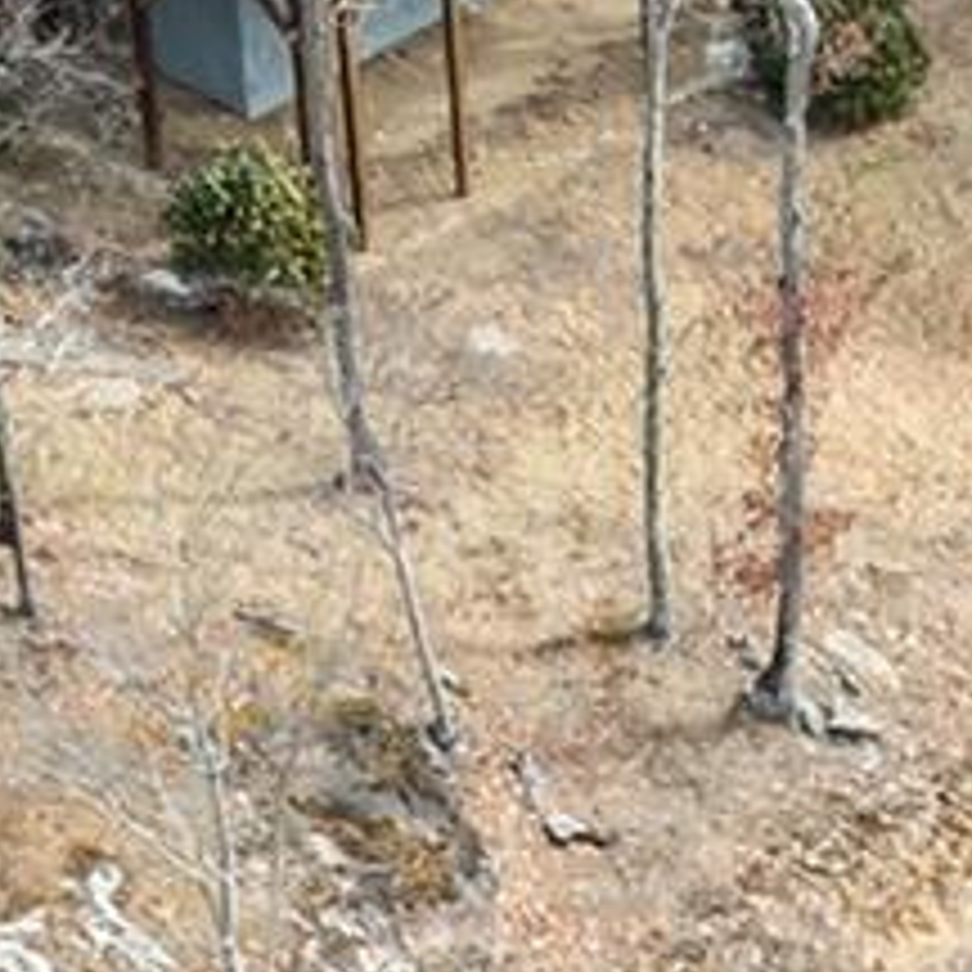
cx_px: 1174
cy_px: 2320
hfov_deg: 8.6
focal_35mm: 201
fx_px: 6385
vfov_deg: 8.0
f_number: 2.8
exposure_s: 1/120
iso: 110
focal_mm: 12.29
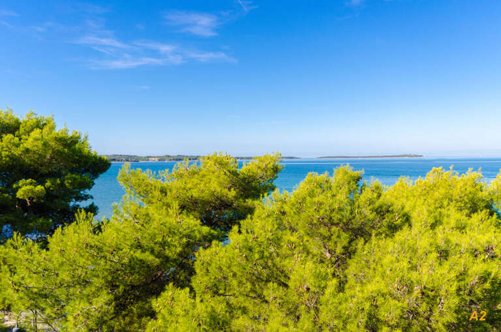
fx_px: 417
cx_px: 250
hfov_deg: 62.0
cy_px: 166
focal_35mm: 30
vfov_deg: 43.4
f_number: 10
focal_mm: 20
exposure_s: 1/250
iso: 220
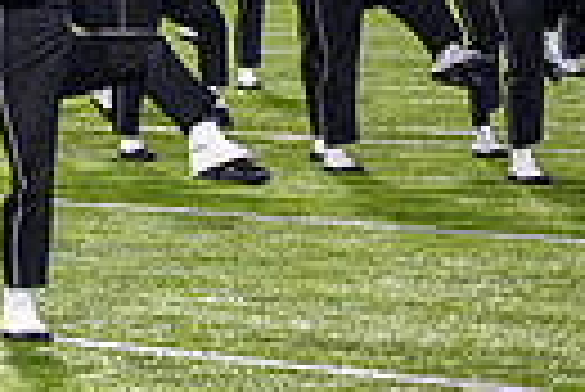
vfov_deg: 4.4
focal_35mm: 312
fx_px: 5076
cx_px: -670
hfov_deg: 6.4
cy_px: -34
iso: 1250
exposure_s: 1/500
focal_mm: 70
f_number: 3.2
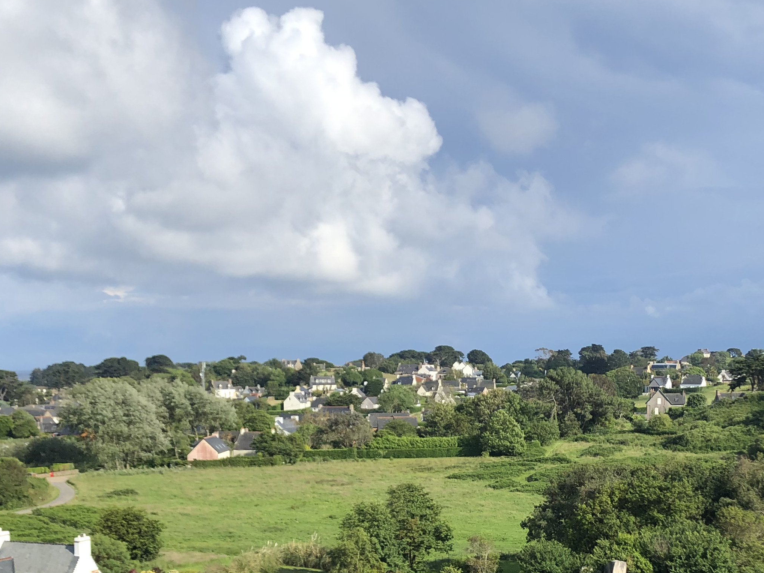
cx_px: 470
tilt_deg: -4.7
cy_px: 462
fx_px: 1214
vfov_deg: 26.1
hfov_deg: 34.8
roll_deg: +1.3
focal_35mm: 55
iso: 20
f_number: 1.8
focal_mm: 4
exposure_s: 1/2024
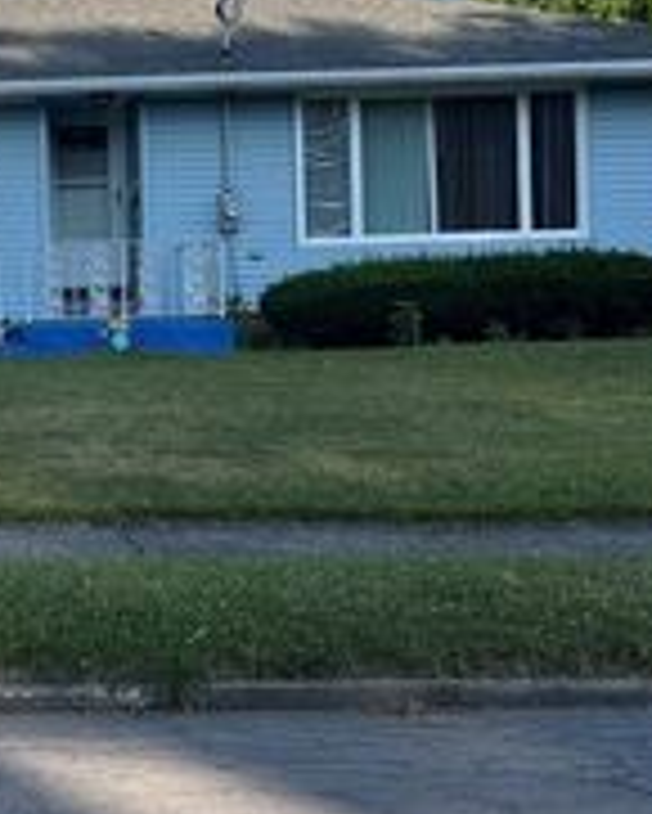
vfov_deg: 27.0
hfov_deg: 20.2
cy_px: 268
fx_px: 1687
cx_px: -171
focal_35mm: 70
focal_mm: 5.7
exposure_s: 1/2841
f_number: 1.5
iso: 50
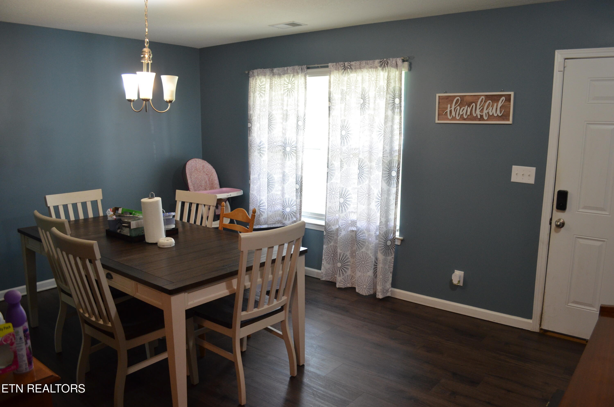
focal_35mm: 27
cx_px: 307
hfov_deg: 67.5
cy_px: 204
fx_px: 460
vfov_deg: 47.7
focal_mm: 18
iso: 800
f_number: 4
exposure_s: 1/60
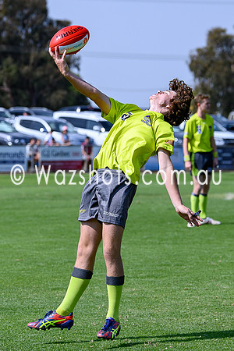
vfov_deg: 9.2
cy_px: 160
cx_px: 105
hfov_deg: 6.2
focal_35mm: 223
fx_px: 2172
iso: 140
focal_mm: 102
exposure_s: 1/2000
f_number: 4
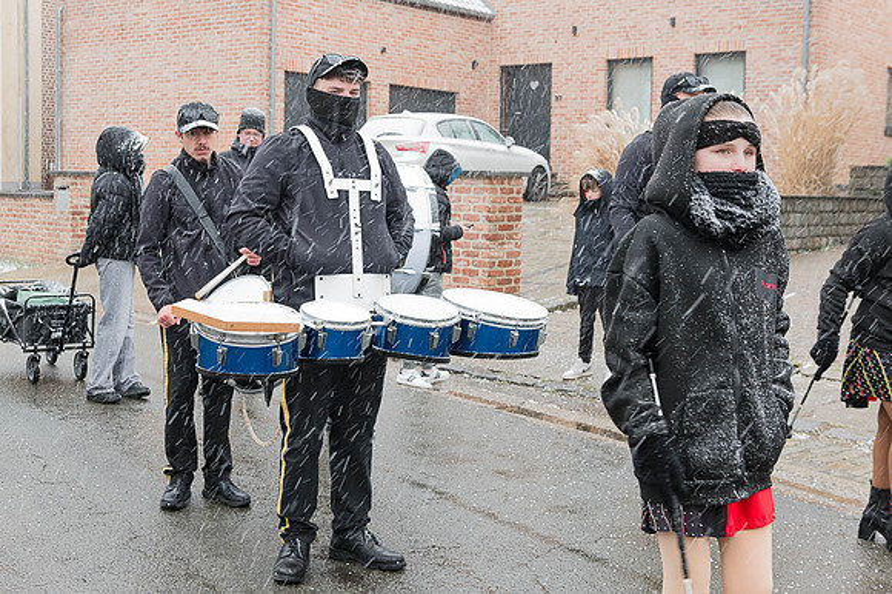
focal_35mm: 46
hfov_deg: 42.7
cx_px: 380
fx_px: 1138
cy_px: 264
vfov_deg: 29.2
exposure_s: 1/60
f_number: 5.6
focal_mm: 40
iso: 800
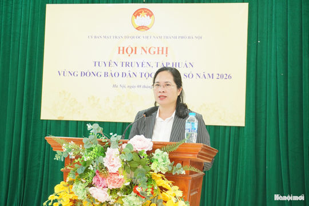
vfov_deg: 20.6
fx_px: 566
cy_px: 103
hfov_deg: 30.5
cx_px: 154
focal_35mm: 66
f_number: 5.6
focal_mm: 44
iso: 800
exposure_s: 1/20
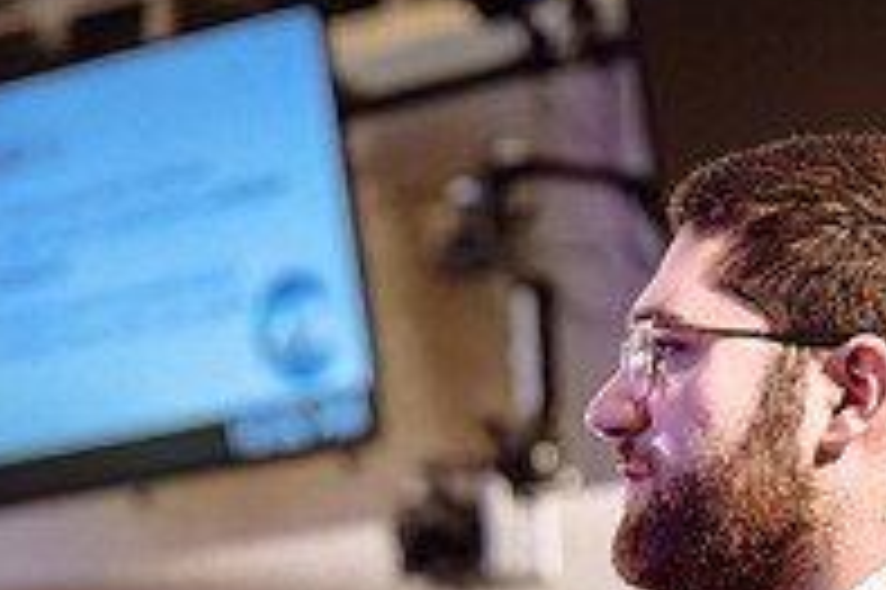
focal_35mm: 264
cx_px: 193
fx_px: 6492
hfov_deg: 7.8
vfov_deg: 5.2
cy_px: 641
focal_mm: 70
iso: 1600
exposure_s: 1/100
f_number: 2.8
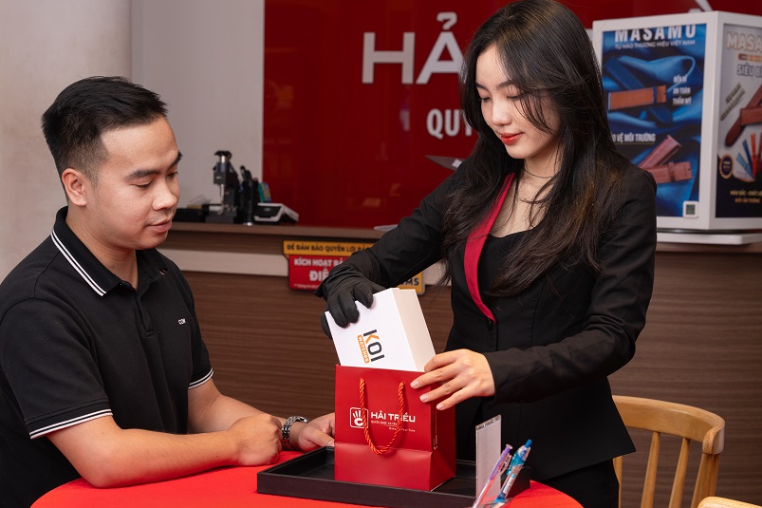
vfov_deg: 17.8
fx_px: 1621
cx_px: 329
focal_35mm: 77
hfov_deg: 26.4
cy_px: 243
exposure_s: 1/125
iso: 200
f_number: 6.3
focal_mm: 61.5
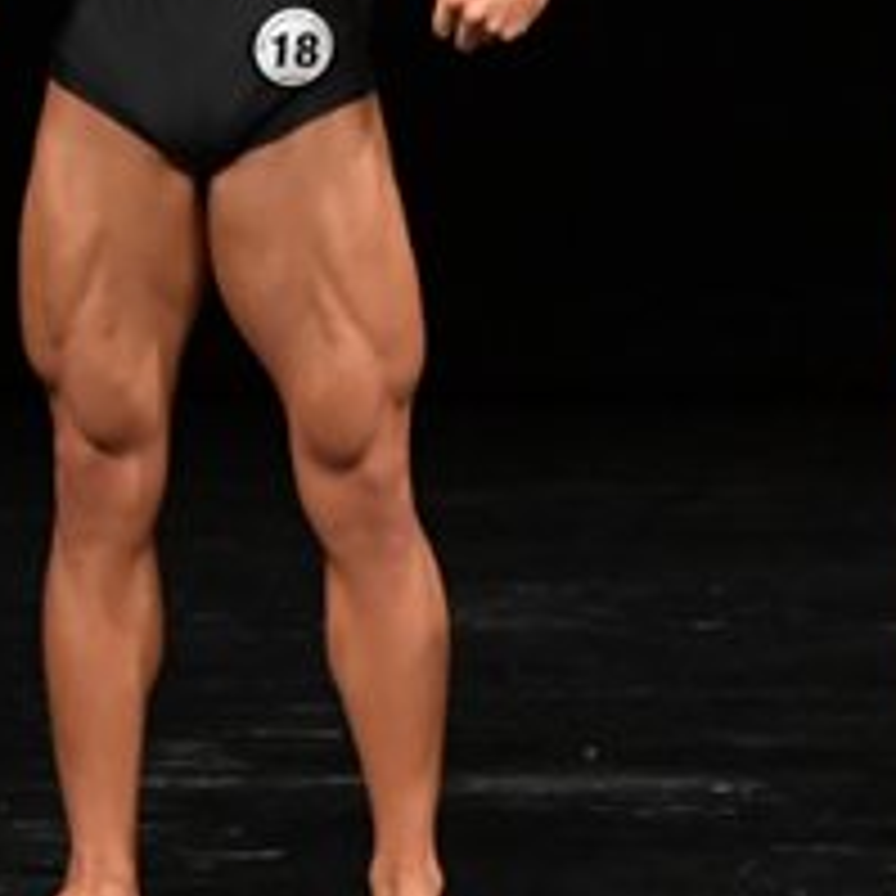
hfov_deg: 2.1
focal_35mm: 843
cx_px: 101
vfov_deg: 2.1
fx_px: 24687
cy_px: 149
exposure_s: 1/400
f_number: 5.6
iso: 3200
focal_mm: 170
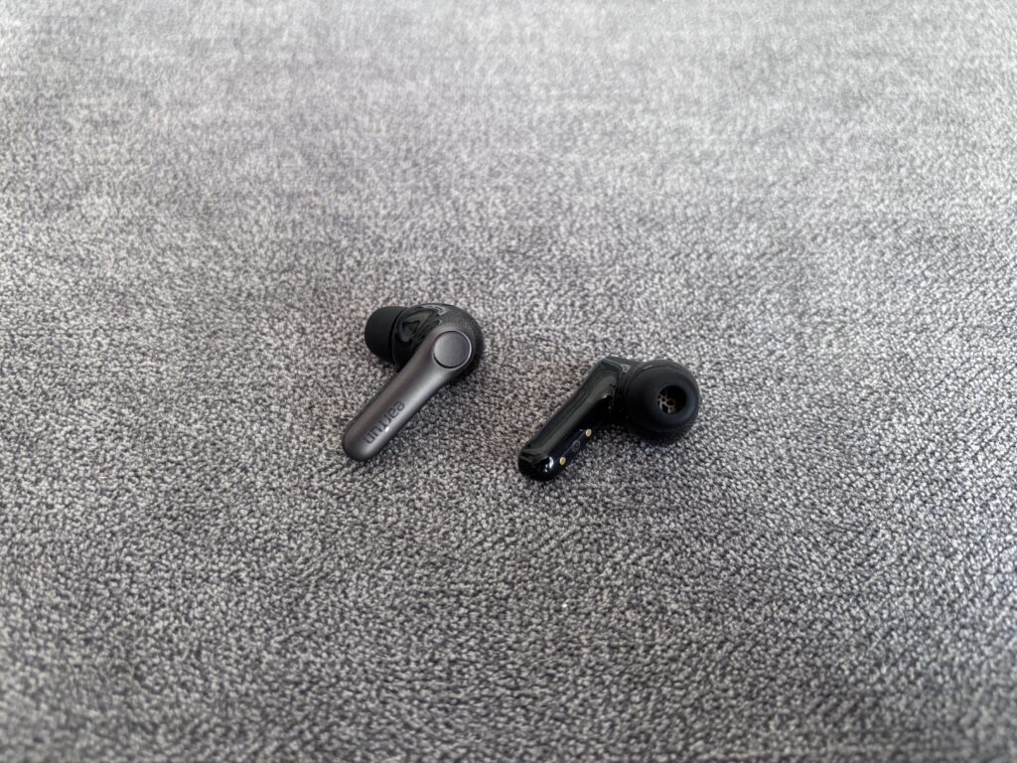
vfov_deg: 53.1
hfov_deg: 67.3
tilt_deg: -48.7
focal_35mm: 26
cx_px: 508
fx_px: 764
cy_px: 382
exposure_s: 1/60
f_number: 1.6
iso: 200
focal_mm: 5.96
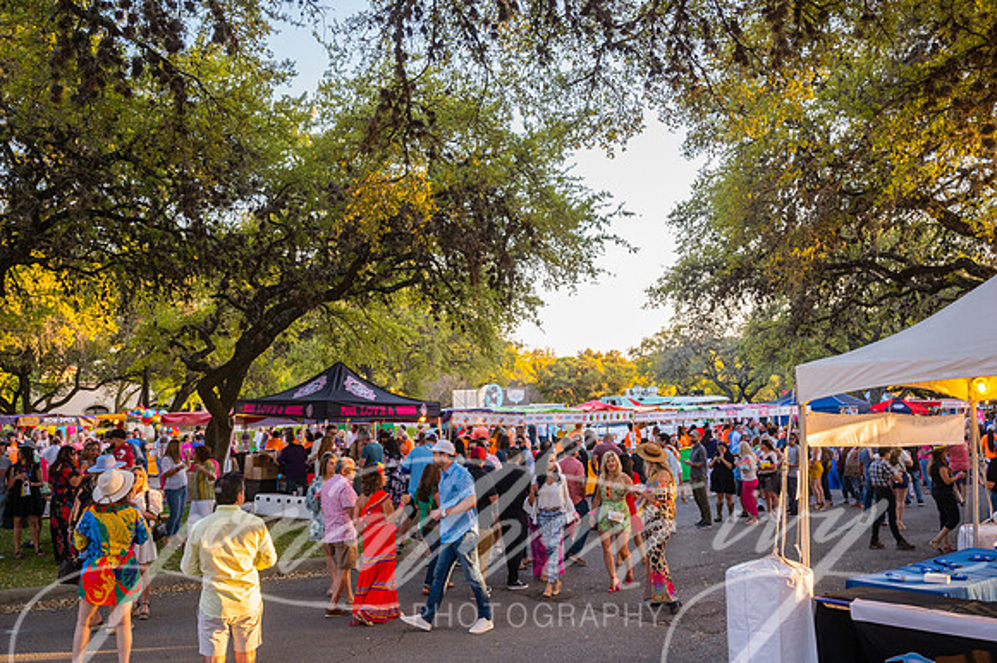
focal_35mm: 35
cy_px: 332
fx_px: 969
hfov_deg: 54.5
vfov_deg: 37.8
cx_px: 498
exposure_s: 1/1000
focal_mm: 35
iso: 1600
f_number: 4
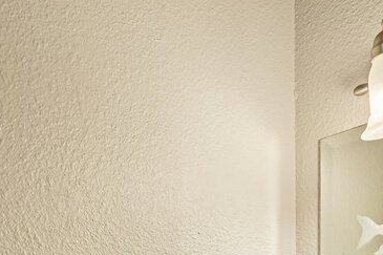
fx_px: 779
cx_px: 75
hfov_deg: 27.1
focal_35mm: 73
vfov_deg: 15.6
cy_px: 474
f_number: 8
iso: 320
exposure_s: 1/30
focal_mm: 16.5
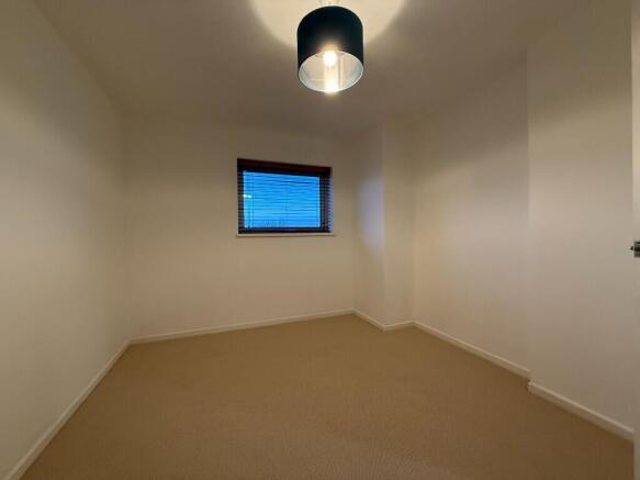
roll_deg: +0.6
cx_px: 320
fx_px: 259
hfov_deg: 102.1
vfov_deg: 85.7
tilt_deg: +0.0
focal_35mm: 14
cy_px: 240
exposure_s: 1/50
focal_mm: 2.22
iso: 200
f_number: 2.2
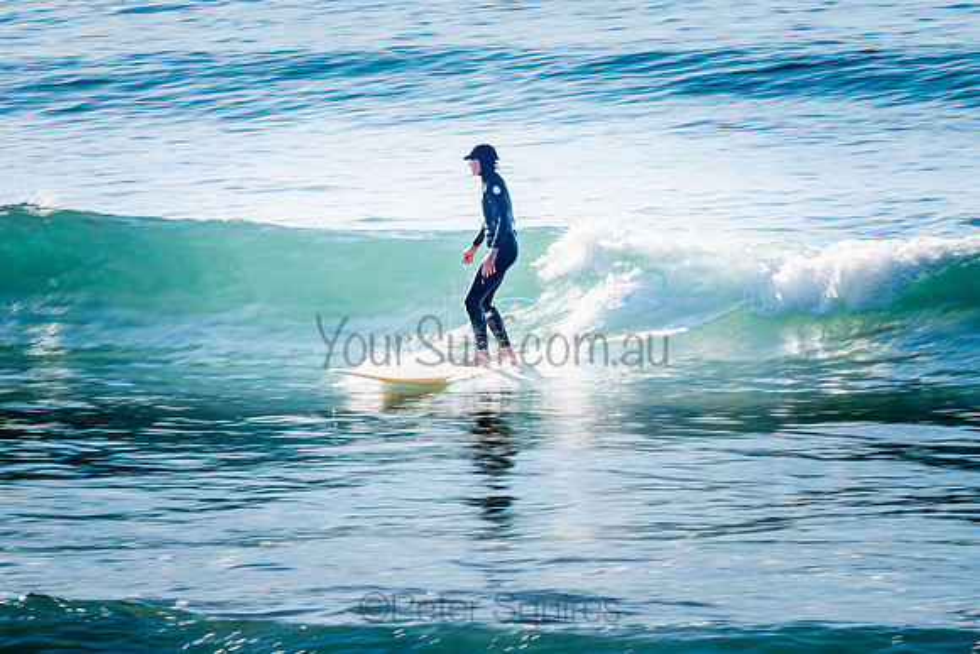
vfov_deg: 2.3
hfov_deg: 3.4
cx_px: 501
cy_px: 320
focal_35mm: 599
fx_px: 16297
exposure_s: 1/25
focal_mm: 500
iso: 64
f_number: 32
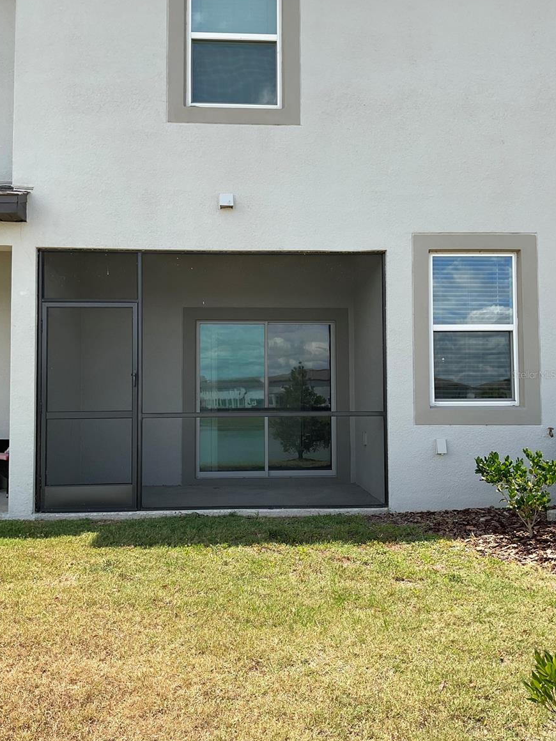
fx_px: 642
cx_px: 270
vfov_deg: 60.0
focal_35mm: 30
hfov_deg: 46.8
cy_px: 374
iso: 16
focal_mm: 3
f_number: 1.8
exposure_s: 1/1055
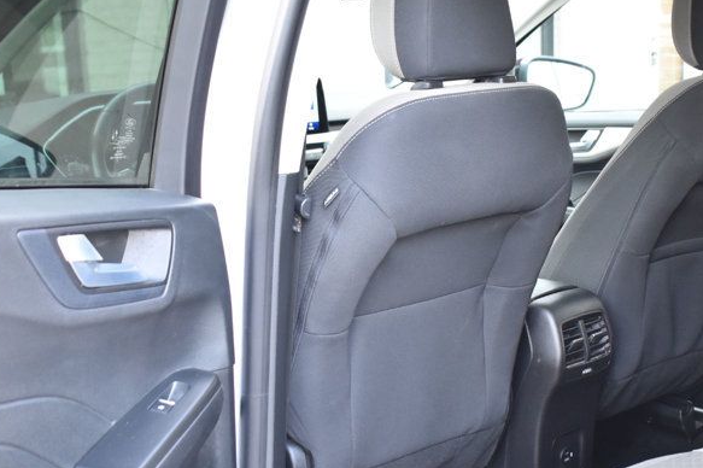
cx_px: 368
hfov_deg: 34.5
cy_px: 361
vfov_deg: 23.1
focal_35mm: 58
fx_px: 1132
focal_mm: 22
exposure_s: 1/125
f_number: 4
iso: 1000
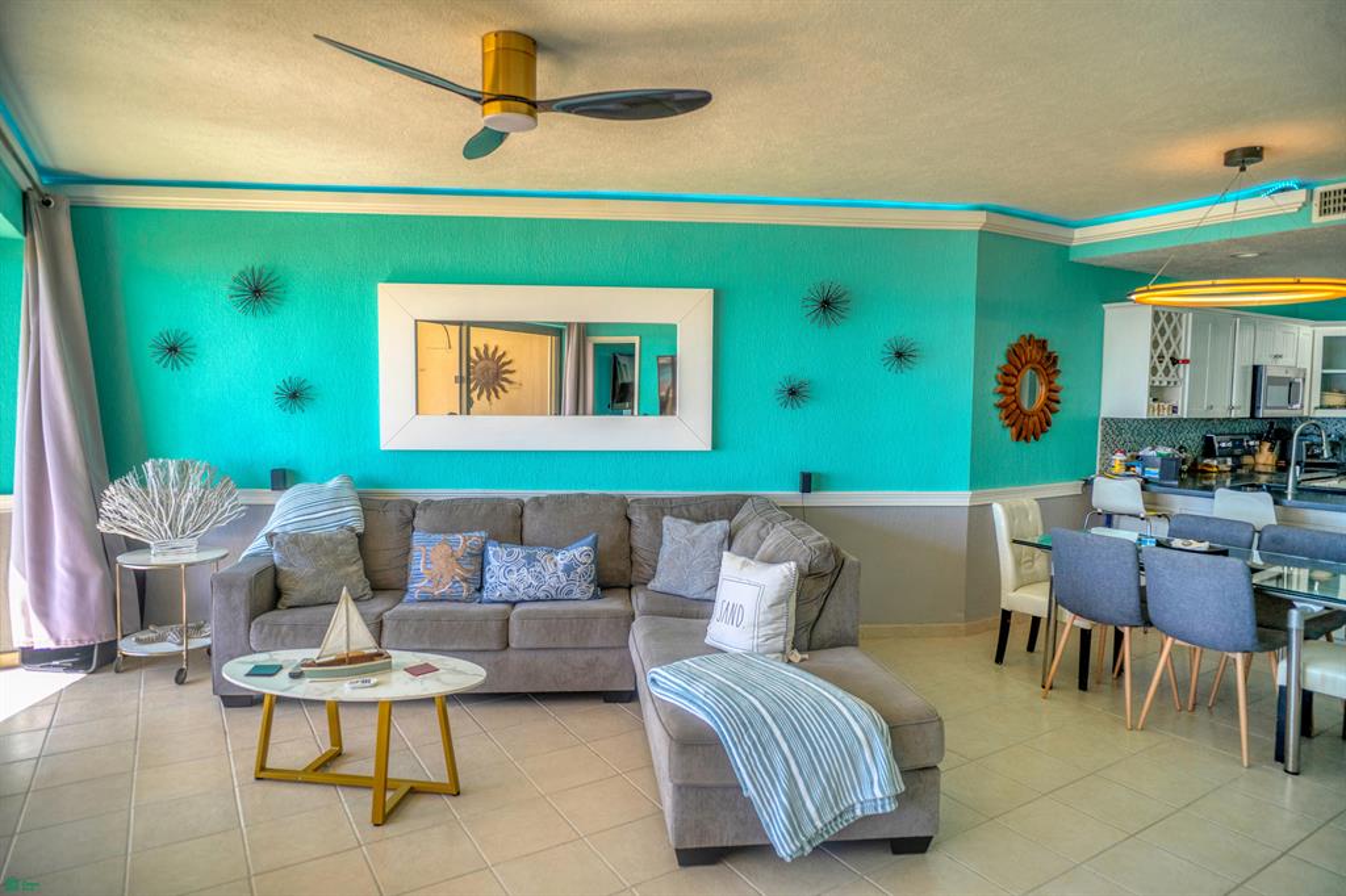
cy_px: 448
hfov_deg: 84.0
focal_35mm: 20
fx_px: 747
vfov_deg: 61.9
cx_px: 673
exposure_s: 1/400
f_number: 2.8
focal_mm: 20
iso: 400
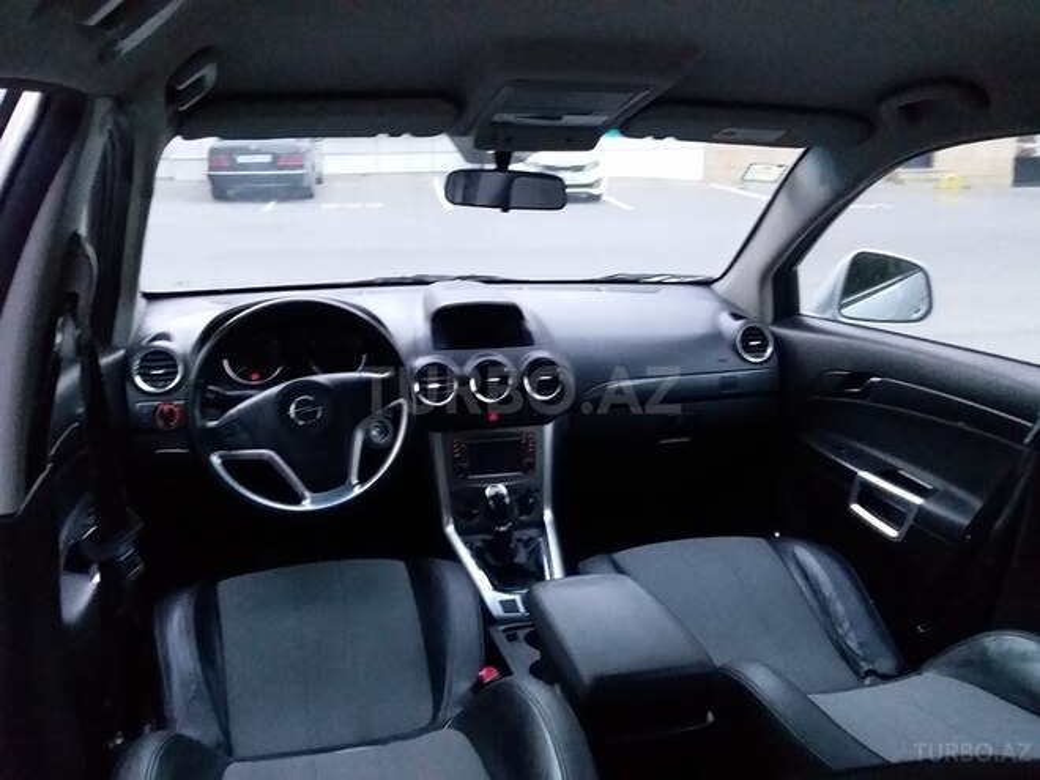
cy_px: 390
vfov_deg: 45.4
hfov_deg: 58.4
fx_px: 931
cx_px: 520
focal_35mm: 31
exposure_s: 1/25
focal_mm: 3.3
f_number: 2.2
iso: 250
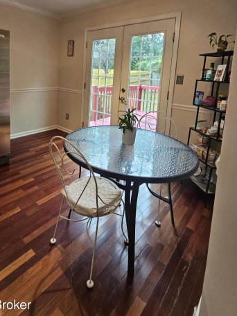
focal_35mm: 19
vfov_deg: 80.5
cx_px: 82
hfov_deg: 67.1
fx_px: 173
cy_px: 95
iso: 160
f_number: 2.2
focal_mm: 2.2
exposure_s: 1/60
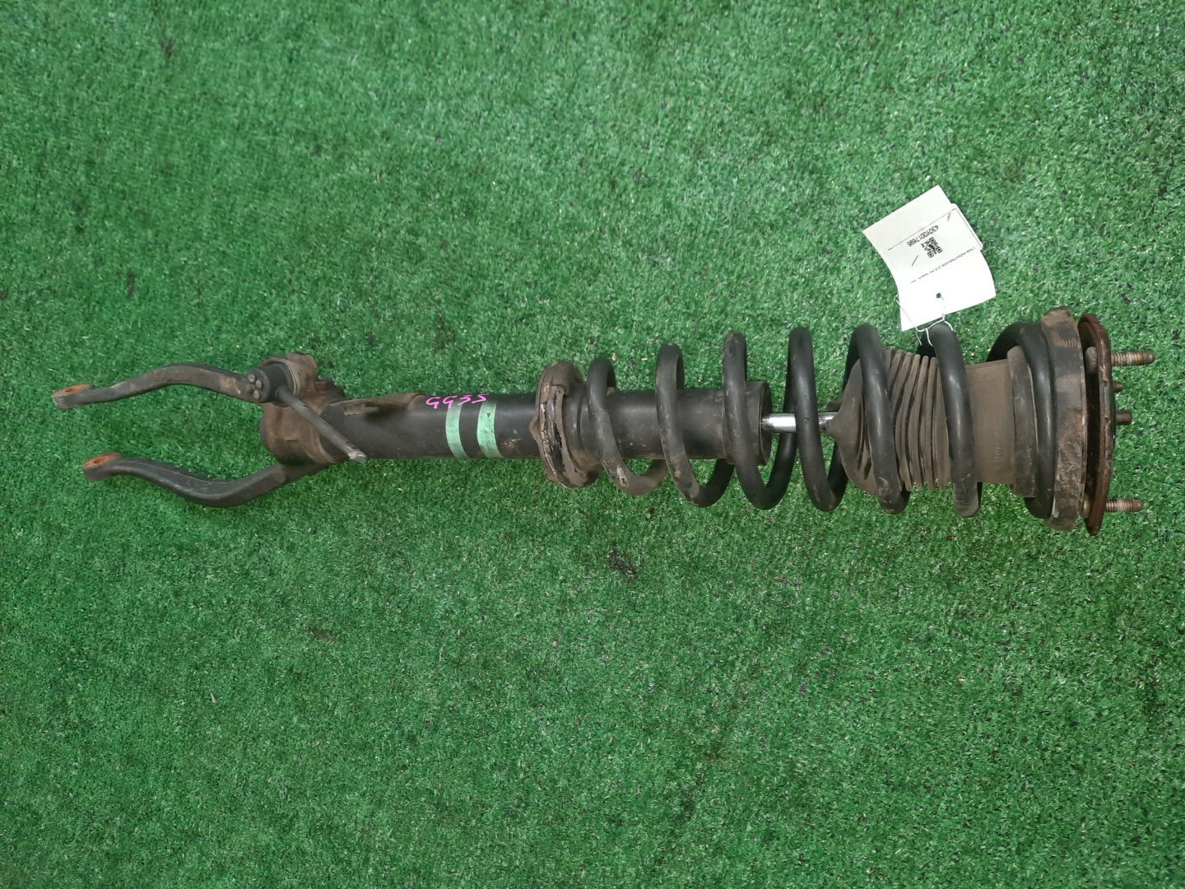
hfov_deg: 69.4
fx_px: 856
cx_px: 592
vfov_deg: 54.9
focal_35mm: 25
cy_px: 444
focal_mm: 4.6
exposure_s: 1/50
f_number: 2
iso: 259
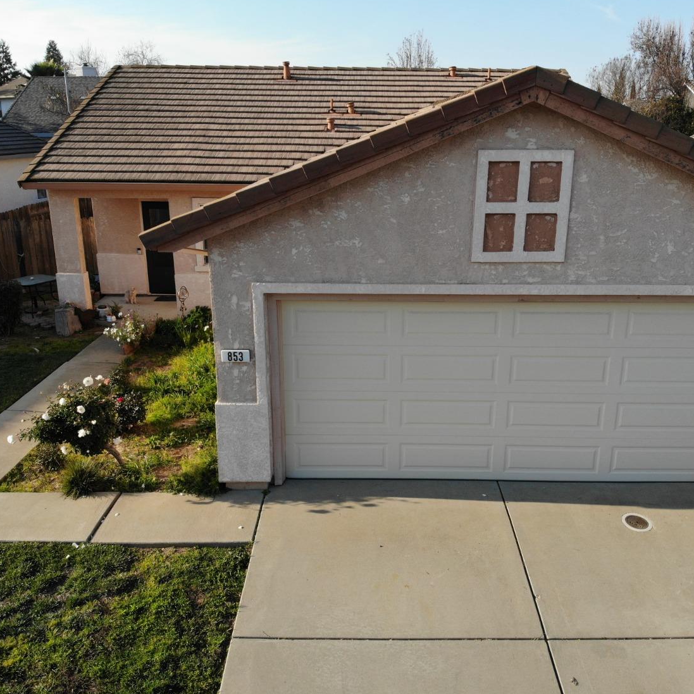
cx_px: 376
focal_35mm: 29
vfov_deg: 55.6
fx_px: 658
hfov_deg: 55.6
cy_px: 347
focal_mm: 4.5
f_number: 2.8
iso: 100
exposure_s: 1/574
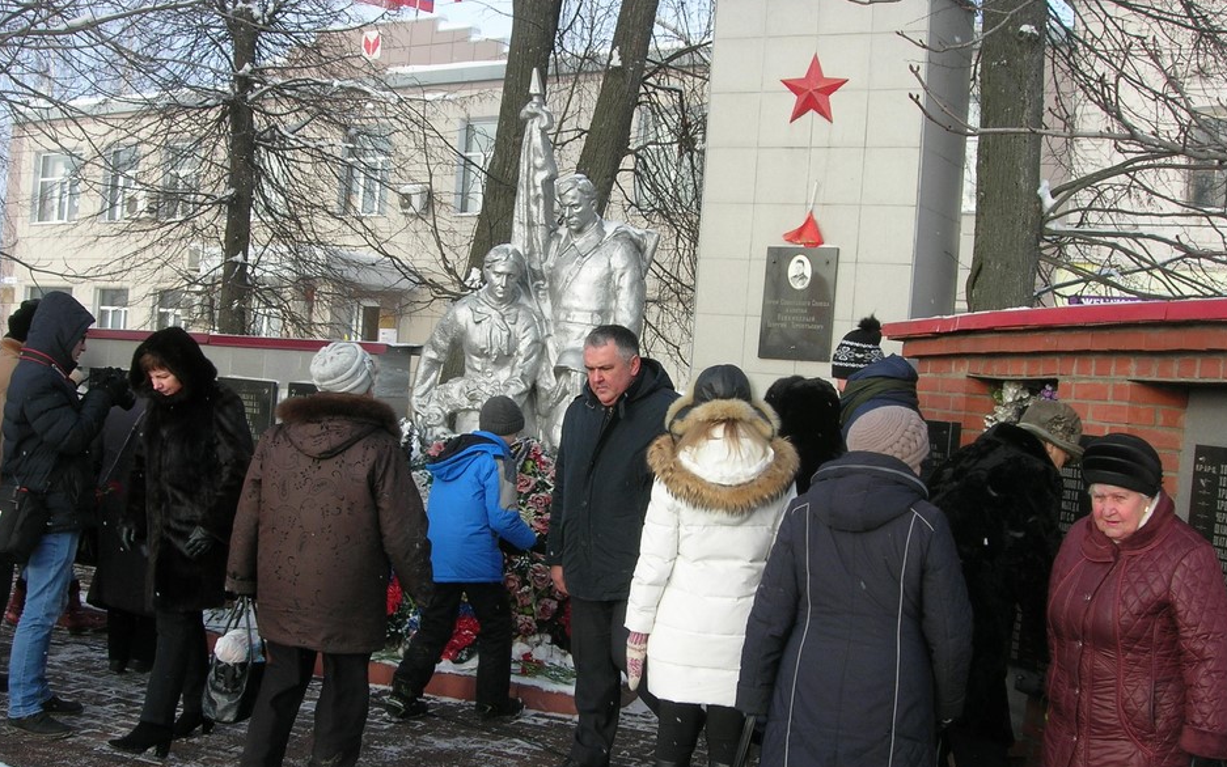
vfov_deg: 29.2
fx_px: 1472
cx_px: 593
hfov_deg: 45.3
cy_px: 450
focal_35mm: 44
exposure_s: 1/229
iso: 64
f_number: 4.8
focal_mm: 7.8
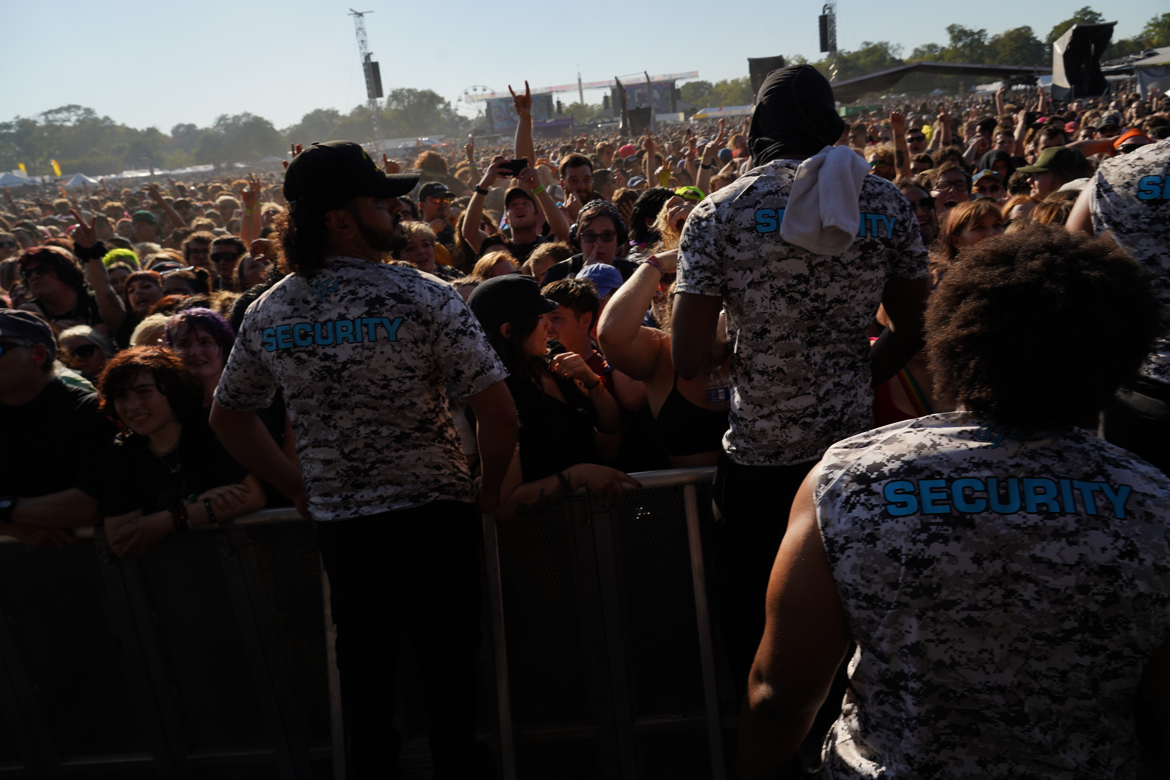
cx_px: 585
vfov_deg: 53.1
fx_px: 780
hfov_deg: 73.7
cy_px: 390
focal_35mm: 24
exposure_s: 1/400
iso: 100
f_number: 8
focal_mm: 24
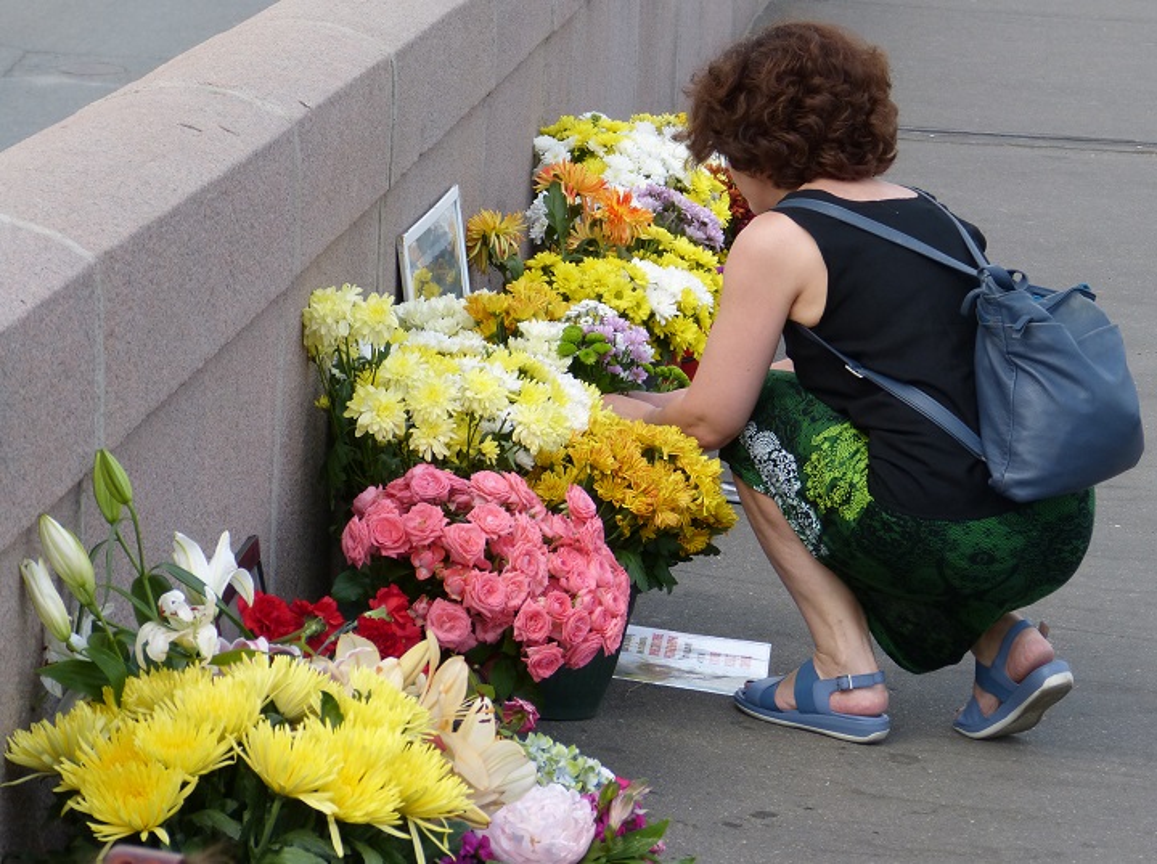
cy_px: 432
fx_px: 4139
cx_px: 578
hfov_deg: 15.9
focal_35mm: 124
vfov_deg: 11.9
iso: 100
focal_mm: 22.3
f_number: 4
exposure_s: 1/250
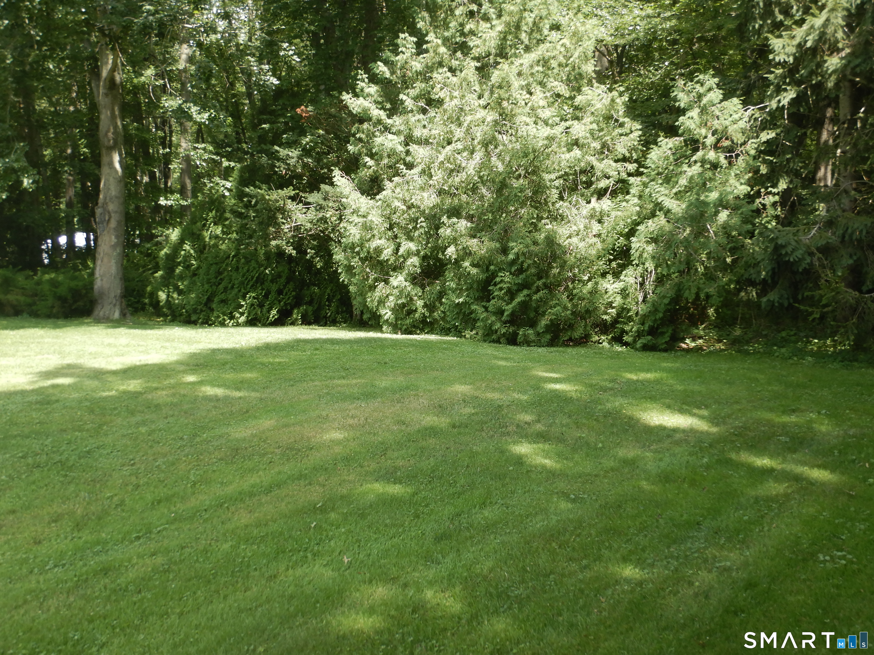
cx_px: 437
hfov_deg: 54.0
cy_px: 328
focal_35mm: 34
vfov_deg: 41.8
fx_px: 858
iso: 125
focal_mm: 6.1
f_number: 4.2
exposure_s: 1/100
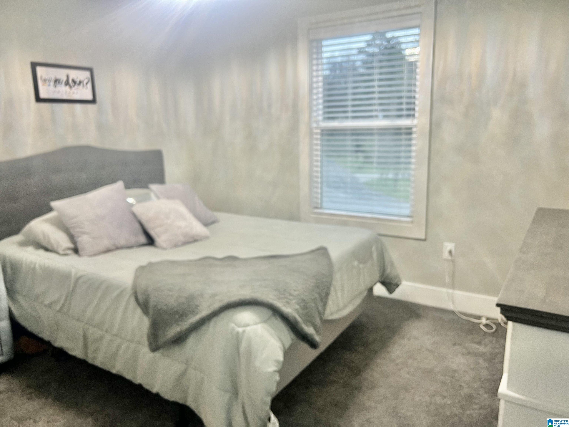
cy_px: 214
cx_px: 284
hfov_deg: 67.3
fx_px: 427
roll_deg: +1.4
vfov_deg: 53.1
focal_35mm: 26
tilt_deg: -11.9
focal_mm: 5.7
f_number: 1.5
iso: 160
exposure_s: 1/60
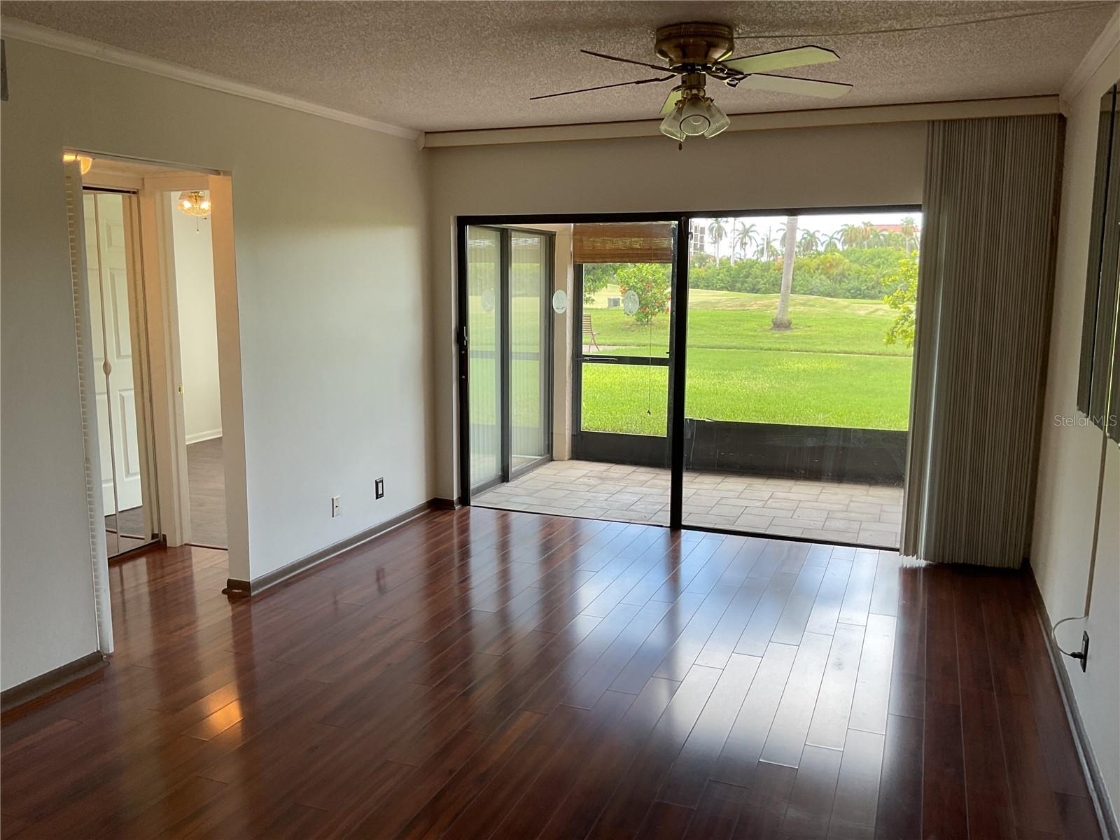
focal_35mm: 29
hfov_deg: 61.7
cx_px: 560
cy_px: 420
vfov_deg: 48.2
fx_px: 938
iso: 25
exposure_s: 1/120
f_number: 1.8
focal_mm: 3
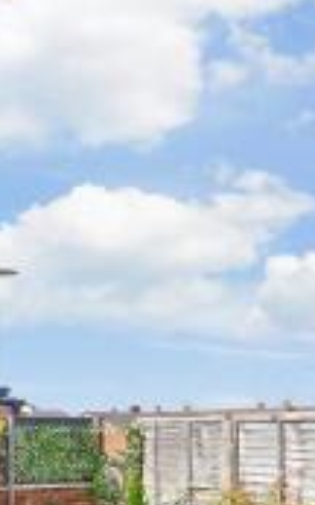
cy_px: 439
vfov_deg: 43.7
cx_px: -204
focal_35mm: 42
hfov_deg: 22.5
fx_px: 577
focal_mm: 10
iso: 200
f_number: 8
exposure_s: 1/320
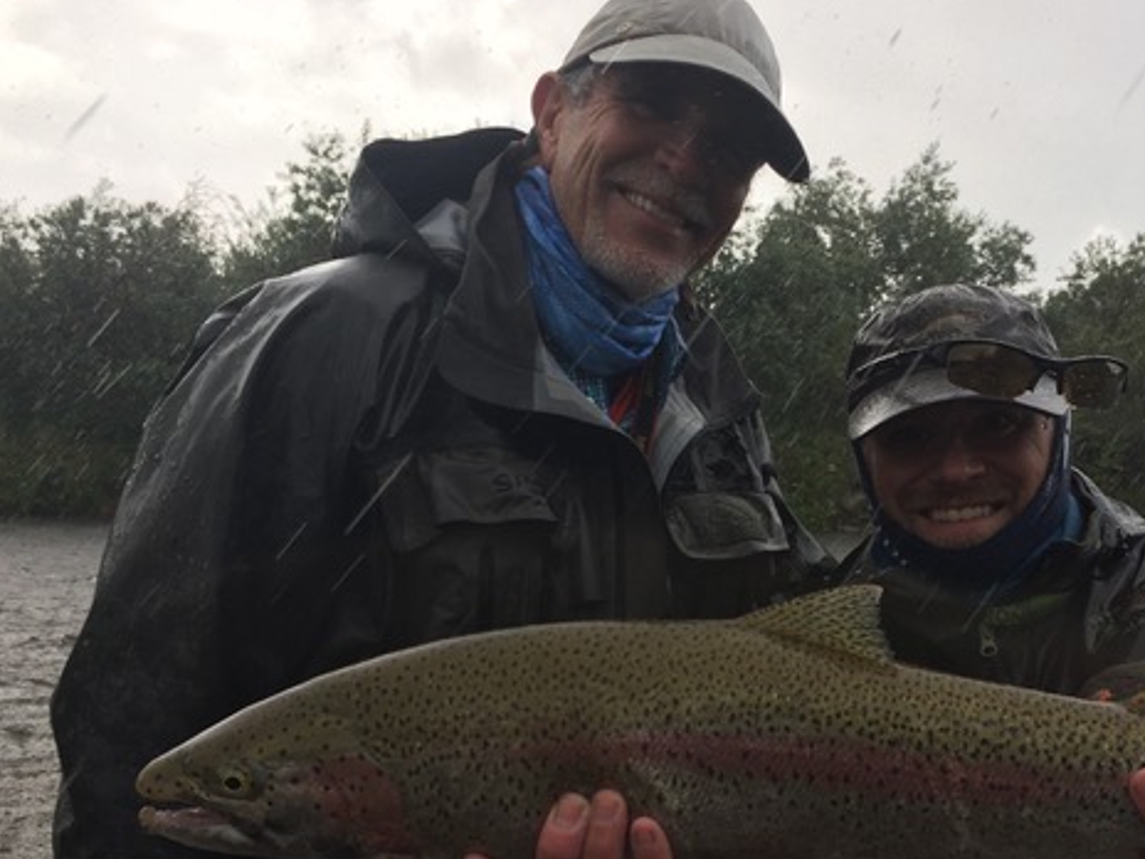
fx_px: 1323
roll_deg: -1.0
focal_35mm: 40
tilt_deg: -2.9
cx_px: 745
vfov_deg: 35.7
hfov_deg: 46.2
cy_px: 555
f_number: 2.2
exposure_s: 1/520
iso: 32
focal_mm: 4.15
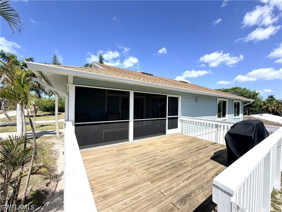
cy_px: 106
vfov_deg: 85.7
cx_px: 141
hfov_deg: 102.1
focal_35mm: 14
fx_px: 114
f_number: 2.2
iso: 20
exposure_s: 1/1068
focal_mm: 2.22
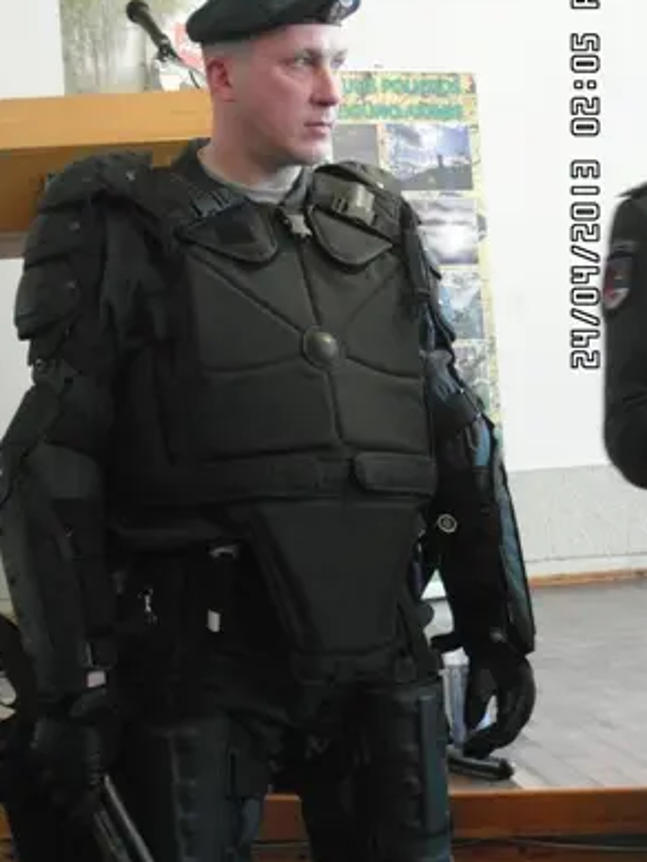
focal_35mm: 84
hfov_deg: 17.6
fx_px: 2092
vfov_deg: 23.3
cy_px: 394
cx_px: 295
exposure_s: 1/8
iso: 800
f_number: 4.2
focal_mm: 11.9
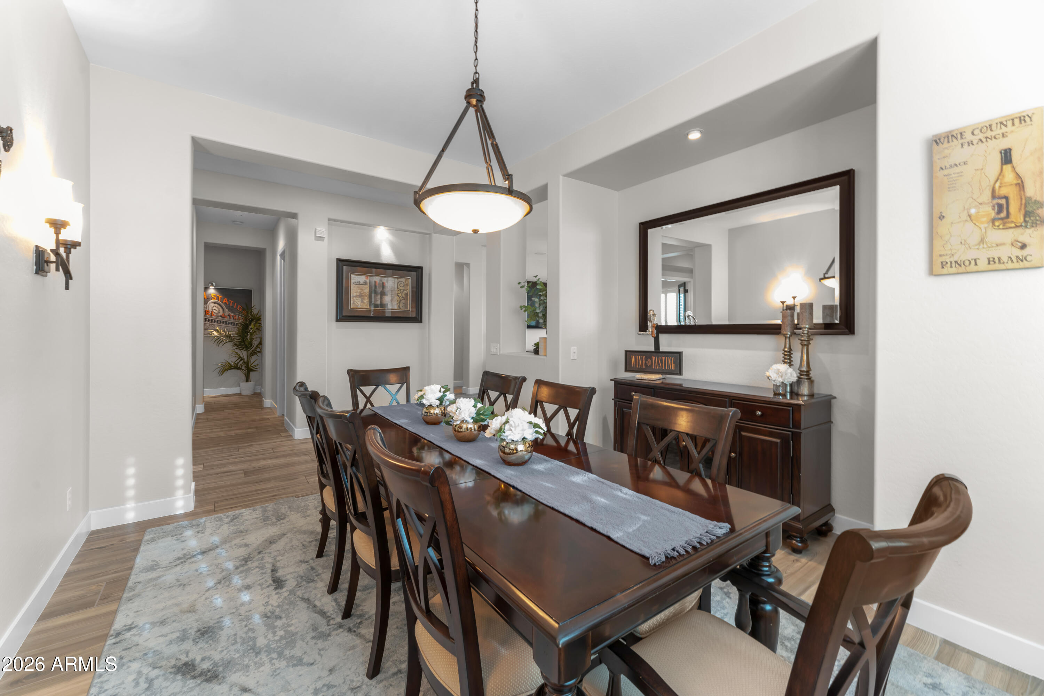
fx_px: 406
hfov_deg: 104.3
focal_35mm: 14
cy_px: 348
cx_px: 522
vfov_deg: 81.2
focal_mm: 14
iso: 400
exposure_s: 2
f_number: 10
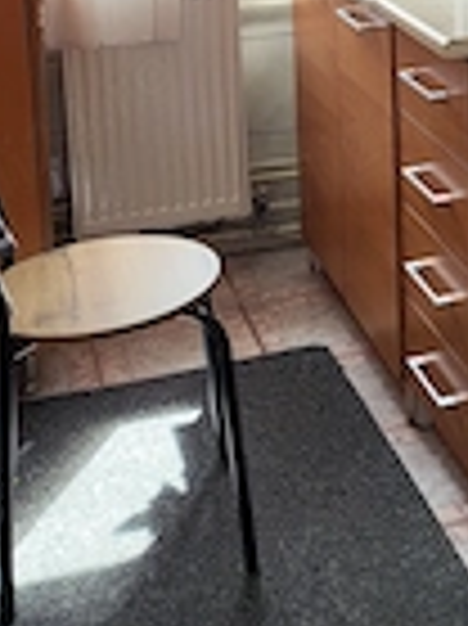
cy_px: -108
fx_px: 1354
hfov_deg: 18.9
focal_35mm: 75
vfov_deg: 23.9
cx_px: 500
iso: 40
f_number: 1.8
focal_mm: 5.4
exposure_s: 1/101
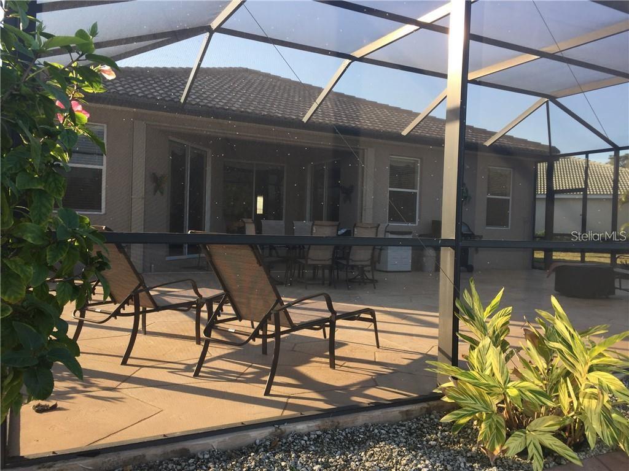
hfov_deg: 61.7
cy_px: 236
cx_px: 314
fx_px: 527
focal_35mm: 29
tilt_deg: -1.1
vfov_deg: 48.2
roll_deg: -2.8
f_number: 2.2
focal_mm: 4.15
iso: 32
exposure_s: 1/373
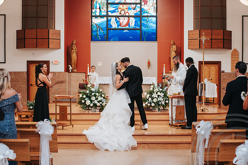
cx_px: 125
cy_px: 96
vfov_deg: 23.8
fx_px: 392
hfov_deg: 35.1
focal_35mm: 57
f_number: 2.8
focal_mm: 35
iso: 560
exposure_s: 1/125
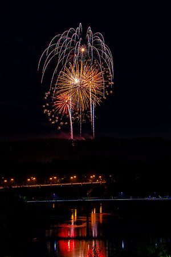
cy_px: 86
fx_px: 747
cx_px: 136
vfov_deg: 19.4
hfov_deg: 13.0
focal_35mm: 105
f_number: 6.3
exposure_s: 10
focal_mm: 35
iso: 125
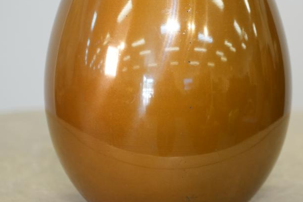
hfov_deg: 11.0
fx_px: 1574
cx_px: 181
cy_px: 58
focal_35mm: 187
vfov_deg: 7.3
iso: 1250
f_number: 4
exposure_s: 1/125
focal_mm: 105
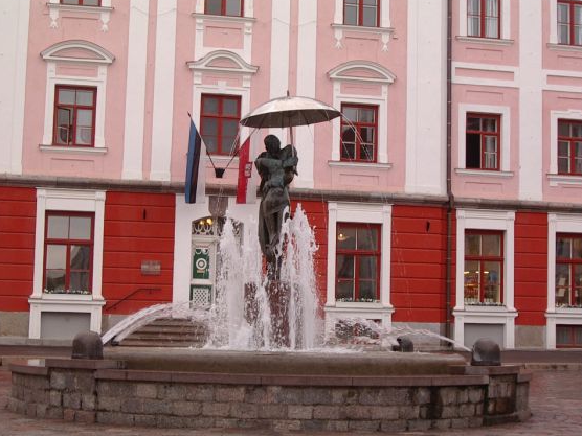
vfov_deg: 21.6
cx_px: 275
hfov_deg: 28.6
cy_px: 220
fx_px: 1143
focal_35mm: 68
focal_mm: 9.6
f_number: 3.4
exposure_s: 1/100
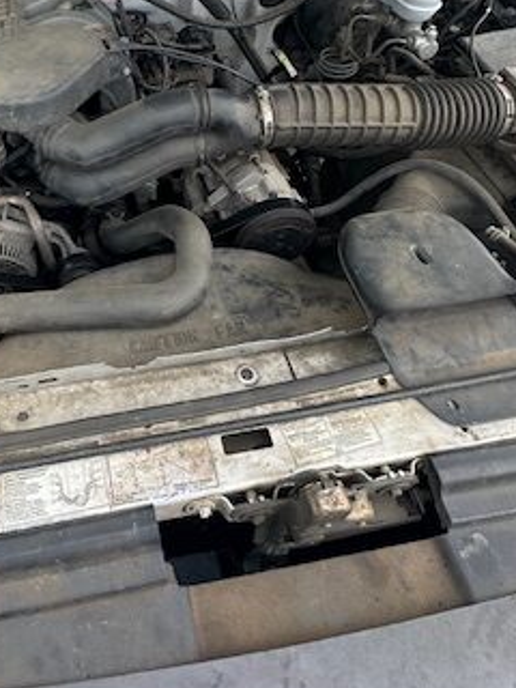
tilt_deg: -45.3
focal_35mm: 28
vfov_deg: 59.6
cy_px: 161
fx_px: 557
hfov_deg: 47.2
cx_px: 108
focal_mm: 2.22
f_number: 2.2
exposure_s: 1/99
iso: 64
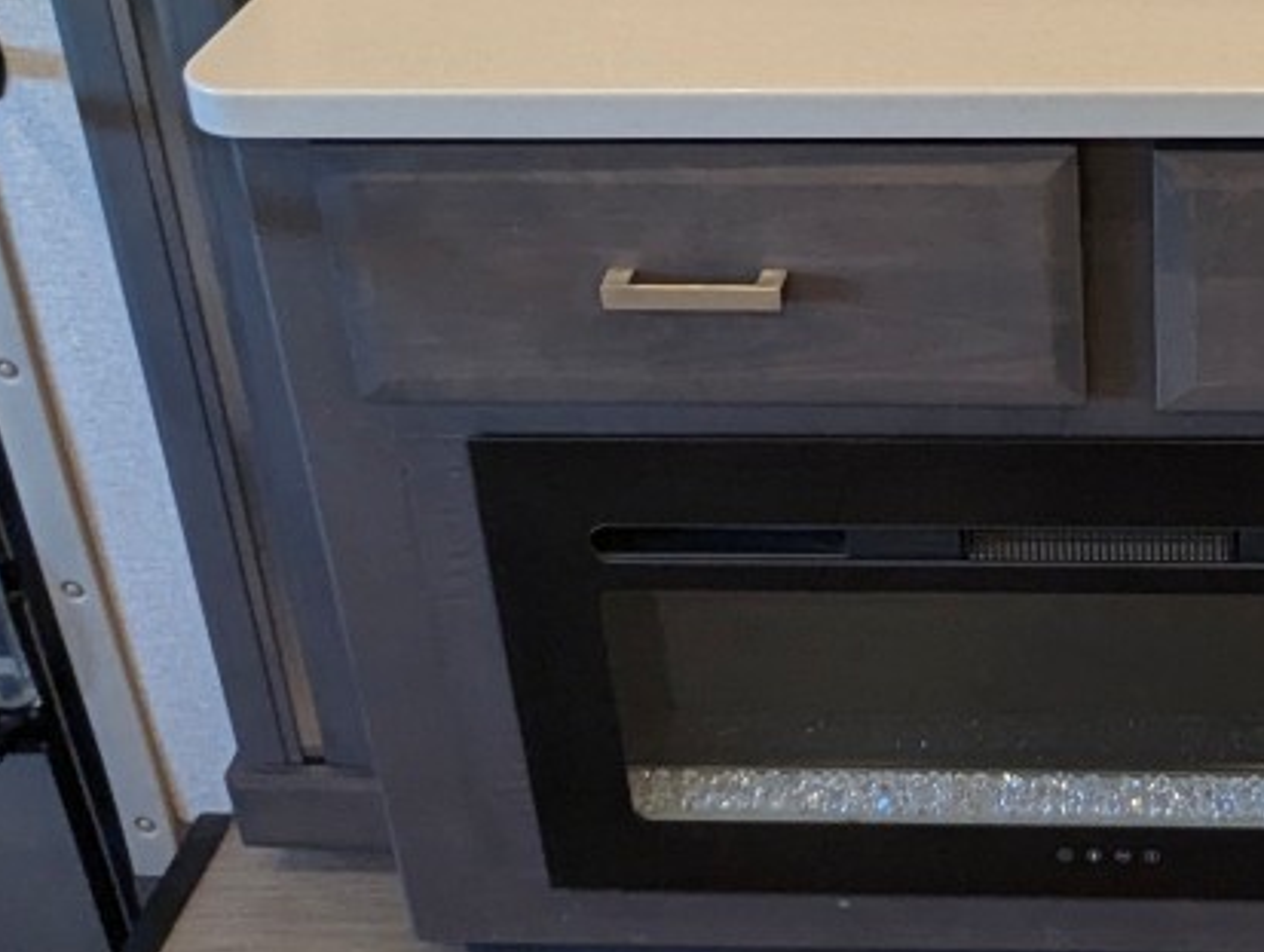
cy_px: -12
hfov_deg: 33.6
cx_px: 1134
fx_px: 1975
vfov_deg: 25.7
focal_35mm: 54
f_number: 2.2
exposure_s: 1/87.7
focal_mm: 2.35
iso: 163
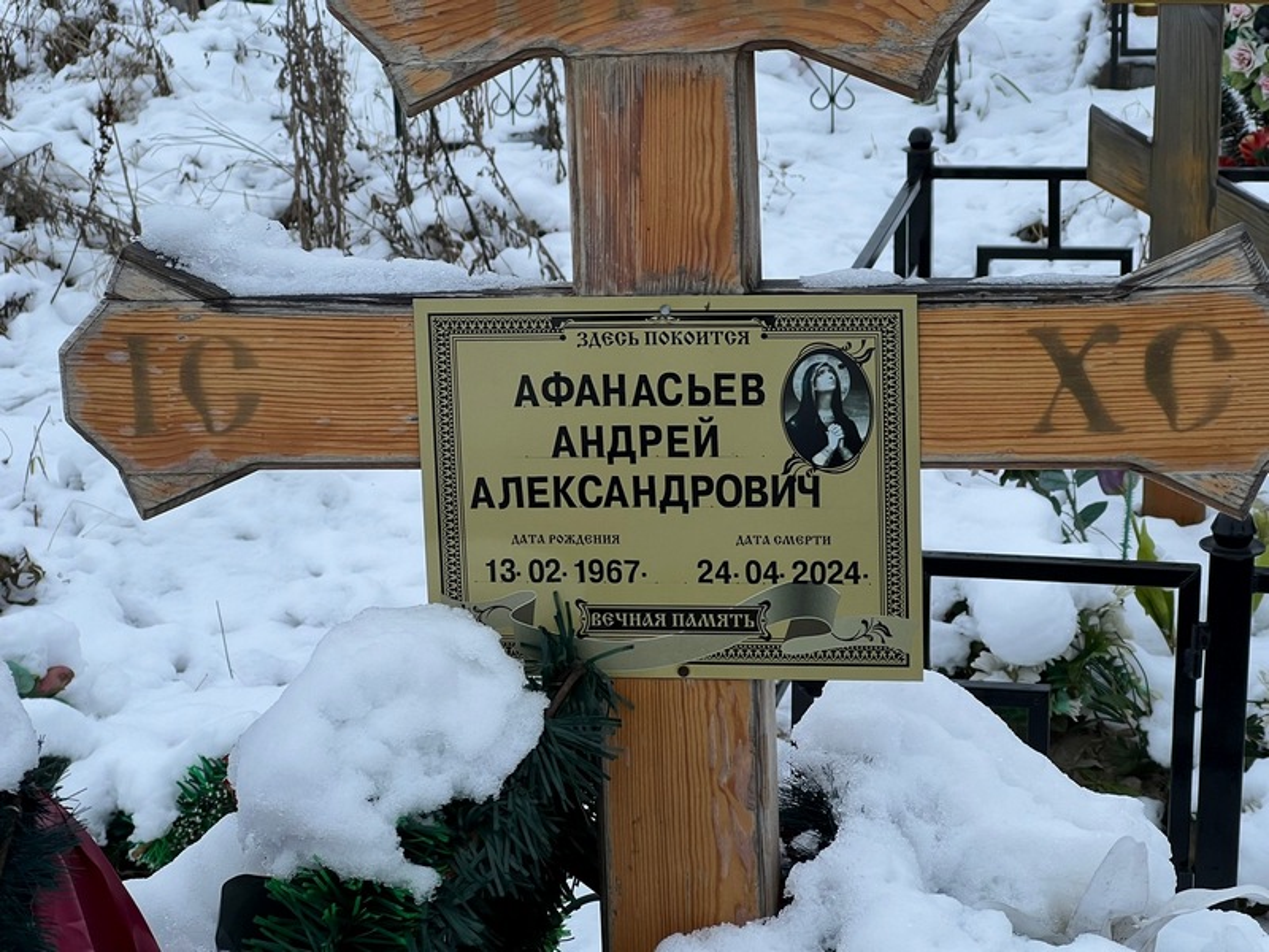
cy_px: 476
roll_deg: +0.1
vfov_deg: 19.1
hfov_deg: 25.3
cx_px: 634
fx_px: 2823
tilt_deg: -19.0
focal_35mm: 77
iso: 32
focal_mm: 9
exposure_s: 1/119
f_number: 2.8
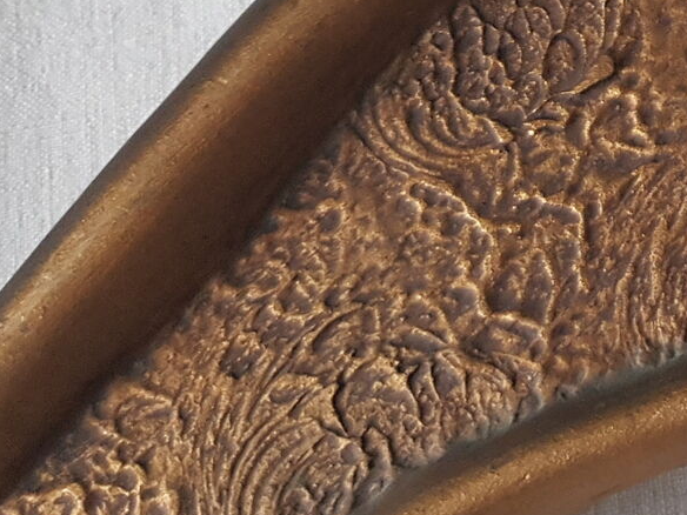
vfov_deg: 15.1
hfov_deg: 18.9
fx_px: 1766
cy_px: -316
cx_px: 1078
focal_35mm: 89
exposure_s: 1/60
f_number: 1.7
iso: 160
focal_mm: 4.2
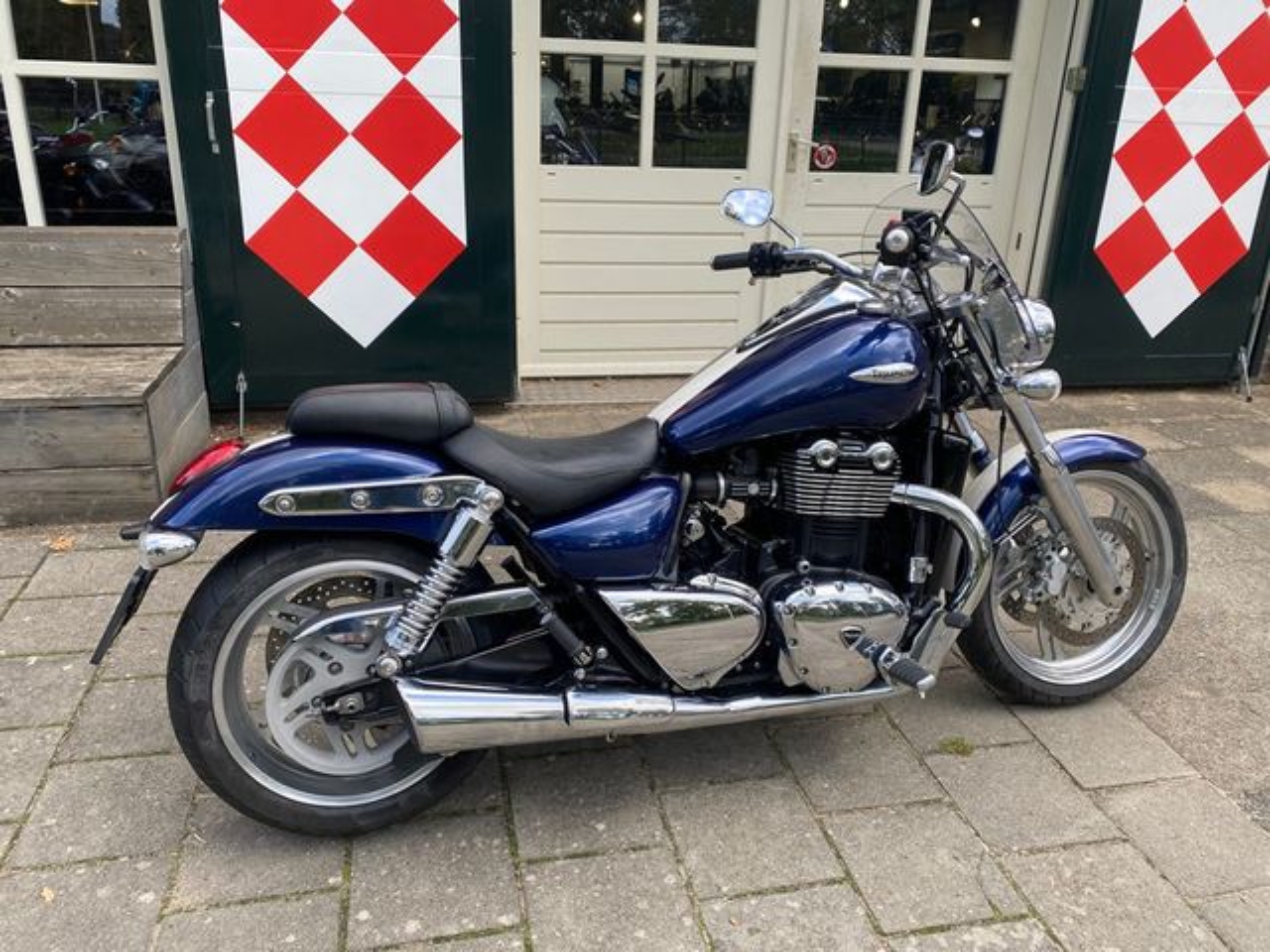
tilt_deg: -21.0
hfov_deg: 67.3
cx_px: 635
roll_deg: -2.5
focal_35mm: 26
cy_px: 476
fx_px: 954
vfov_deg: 53.1
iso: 32
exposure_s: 1/334
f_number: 1.8
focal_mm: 4.25
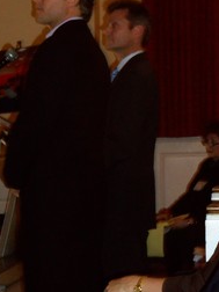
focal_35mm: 120
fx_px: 1012
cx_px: 79
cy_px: 160
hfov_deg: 12.3
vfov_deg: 16.4
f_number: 5
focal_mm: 13.7
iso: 400
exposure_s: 1/50
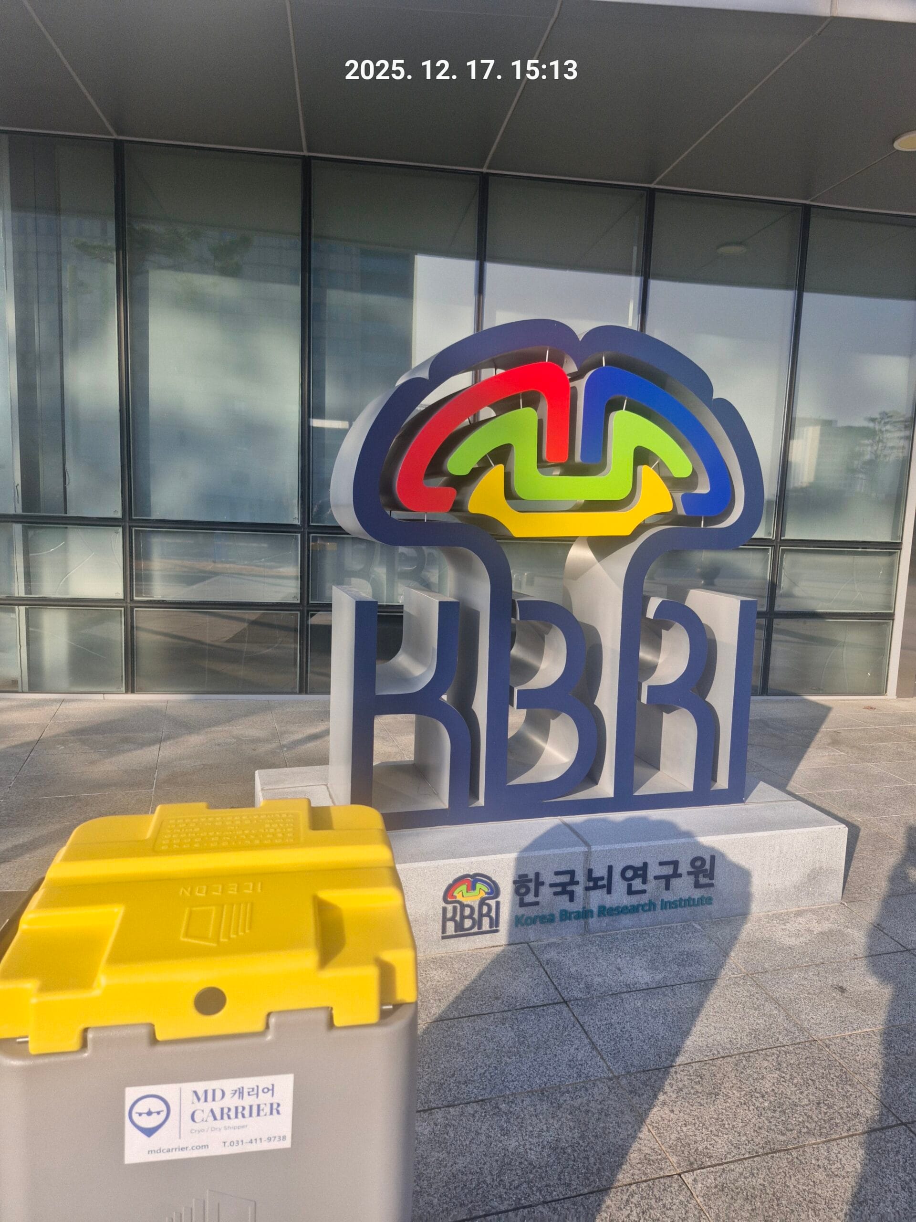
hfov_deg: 58.9
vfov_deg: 73.9
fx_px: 811
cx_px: 458
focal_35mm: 23
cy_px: 611
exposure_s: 1/988
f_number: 1.8
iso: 50
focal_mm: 5.54
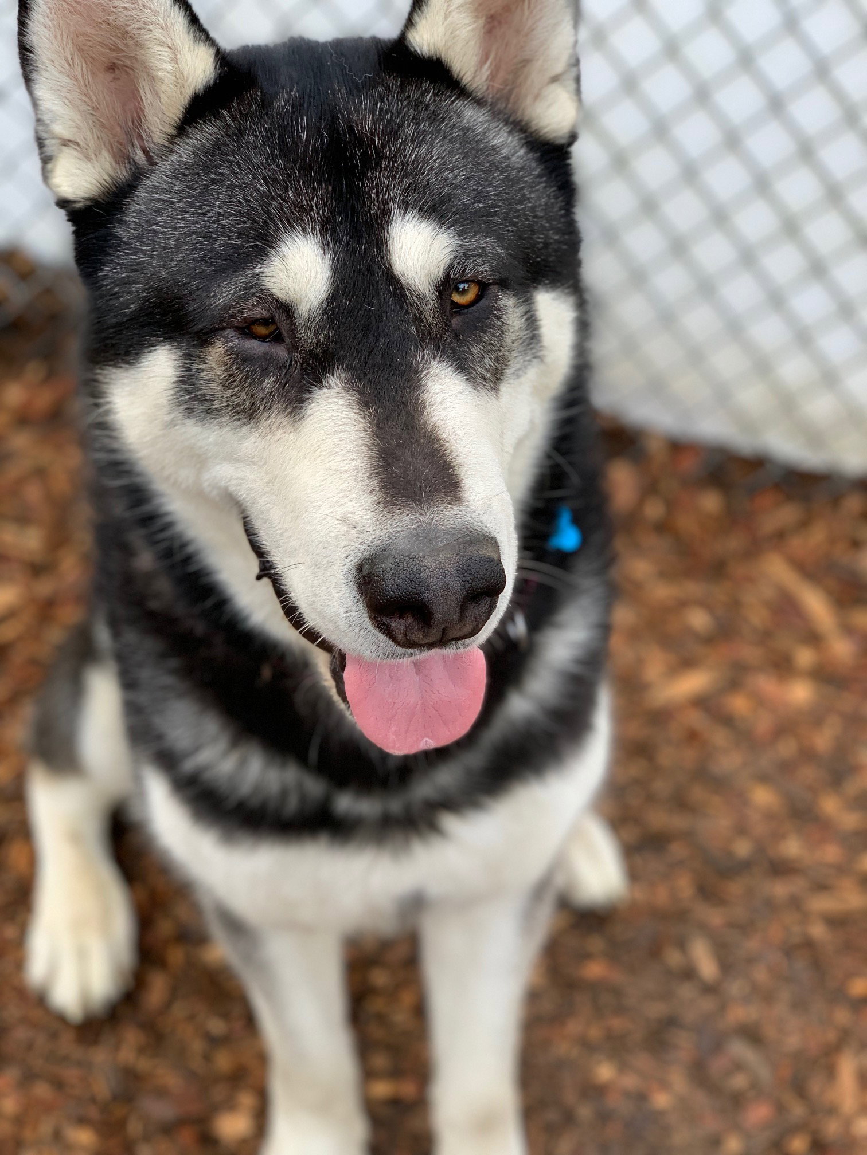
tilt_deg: -39.6
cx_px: 434
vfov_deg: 36.8
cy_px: 578
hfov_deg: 28.0
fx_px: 1737
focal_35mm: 52
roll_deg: -2.4
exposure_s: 1/122
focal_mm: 6
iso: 50
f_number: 2.4
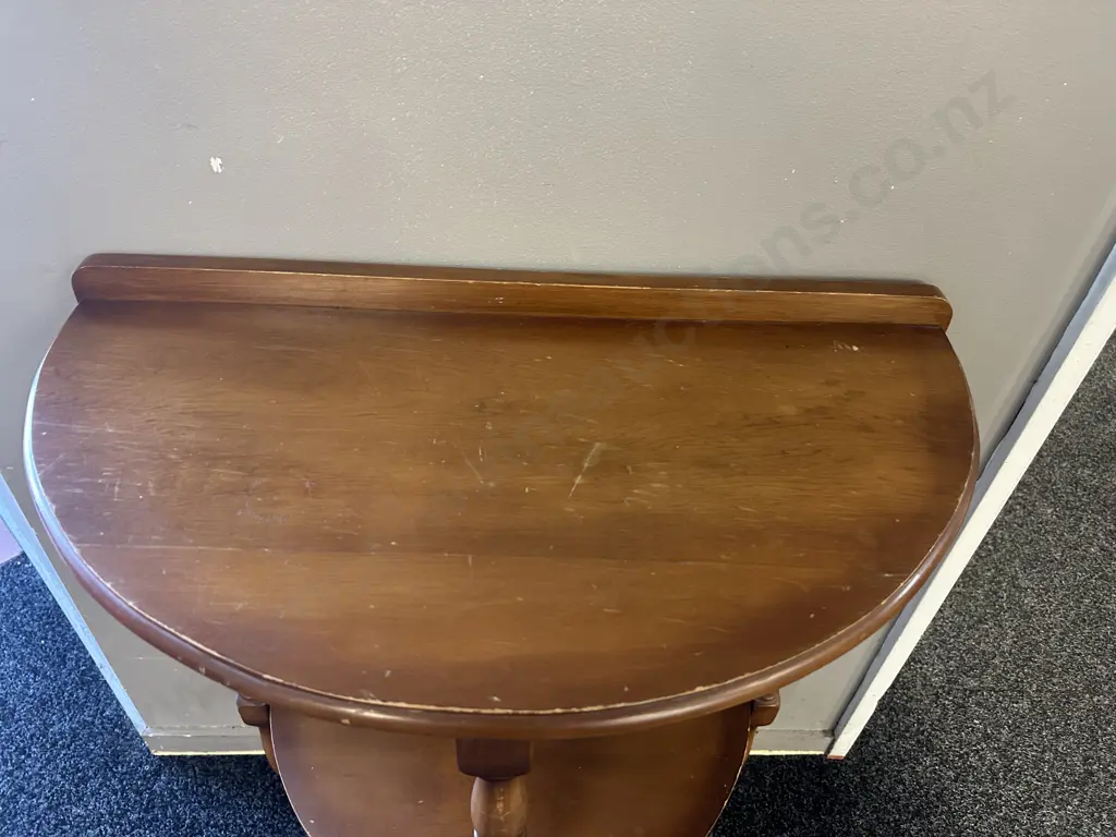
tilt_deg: -41.5
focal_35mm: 24
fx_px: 774
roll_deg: -3.8
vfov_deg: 56.8
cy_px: 418
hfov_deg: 71.6
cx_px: 558
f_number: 1.78
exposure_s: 1/50
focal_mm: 6.86
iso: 400
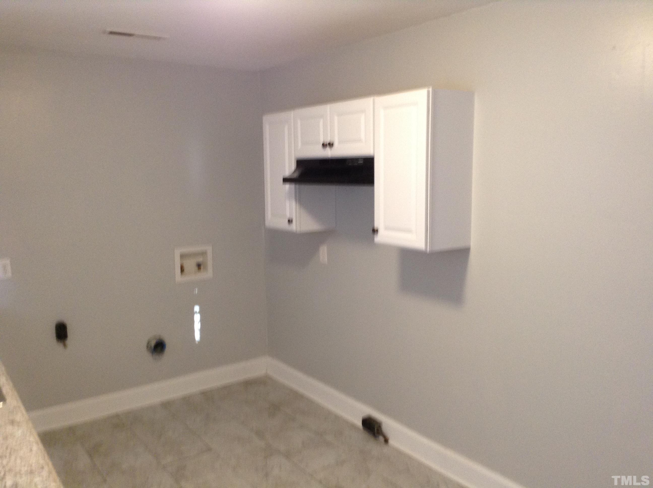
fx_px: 622
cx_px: 326
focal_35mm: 33
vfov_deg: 42.8
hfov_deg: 55.4
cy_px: 244
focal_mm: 3.3
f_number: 2.4
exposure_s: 1/24
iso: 100
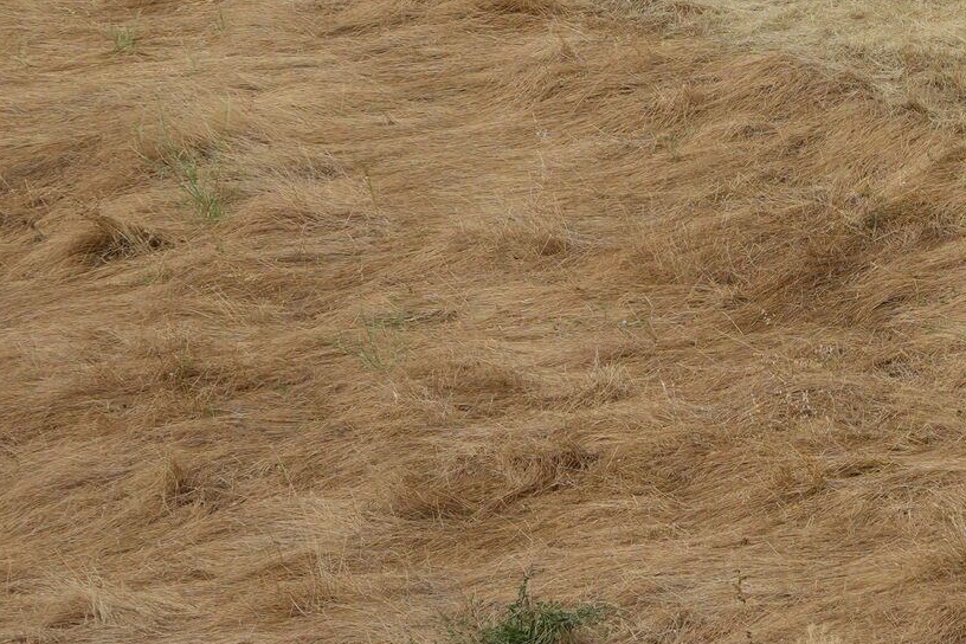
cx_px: 1470
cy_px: 405
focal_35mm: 482
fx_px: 12933
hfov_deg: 4.3
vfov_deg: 2.9
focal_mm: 91
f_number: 5.6
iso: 200
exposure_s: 1/1000
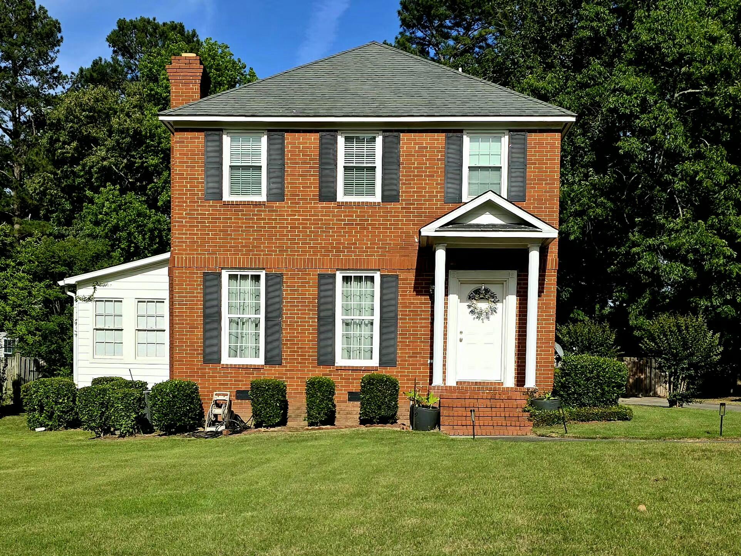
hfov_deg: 73.9
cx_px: 370
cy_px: 278
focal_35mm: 23
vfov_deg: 58.9
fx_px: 492
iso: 80
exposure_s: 1/10000
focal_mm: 6.3
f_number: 1.7
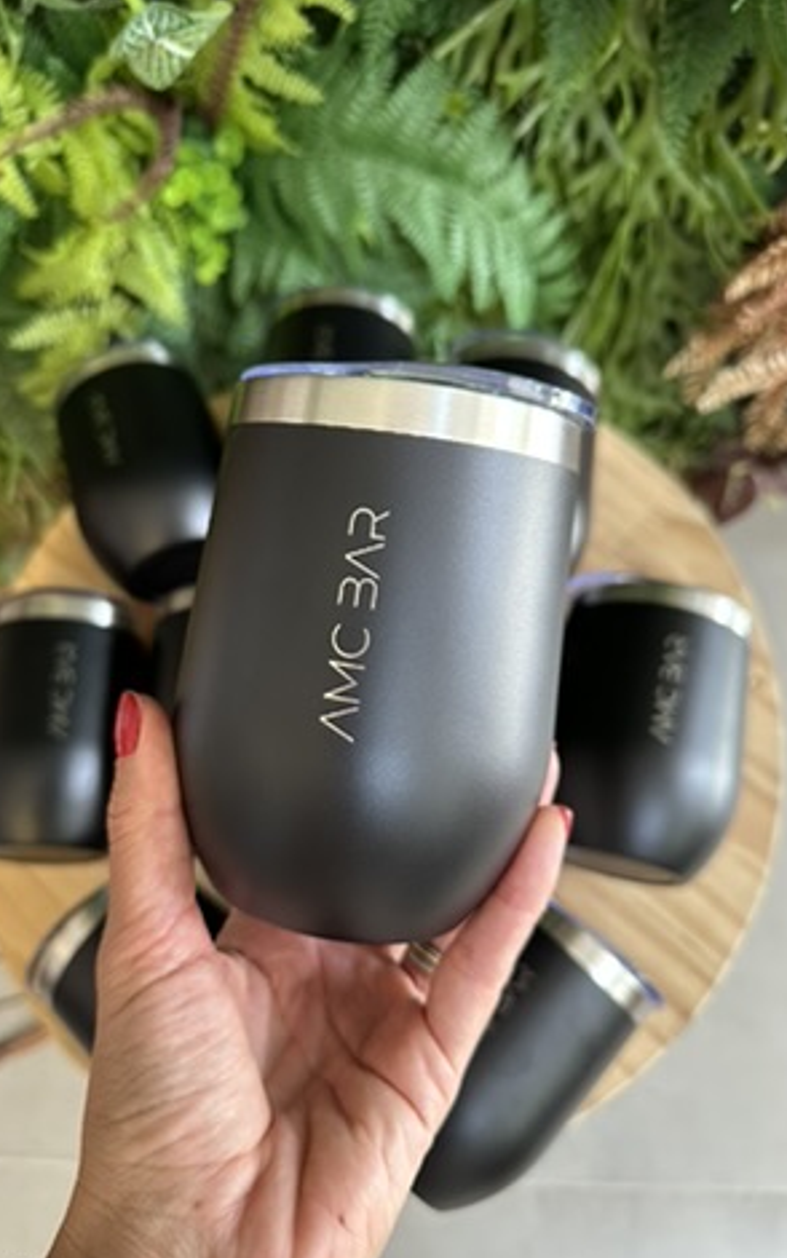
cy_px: 629
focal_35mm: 26
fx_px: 892
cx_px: 335
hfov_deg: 47.5
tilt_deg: -69.7
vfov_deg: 70.4
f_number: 1.78
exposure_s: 1/60
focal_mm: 6.86
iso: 250
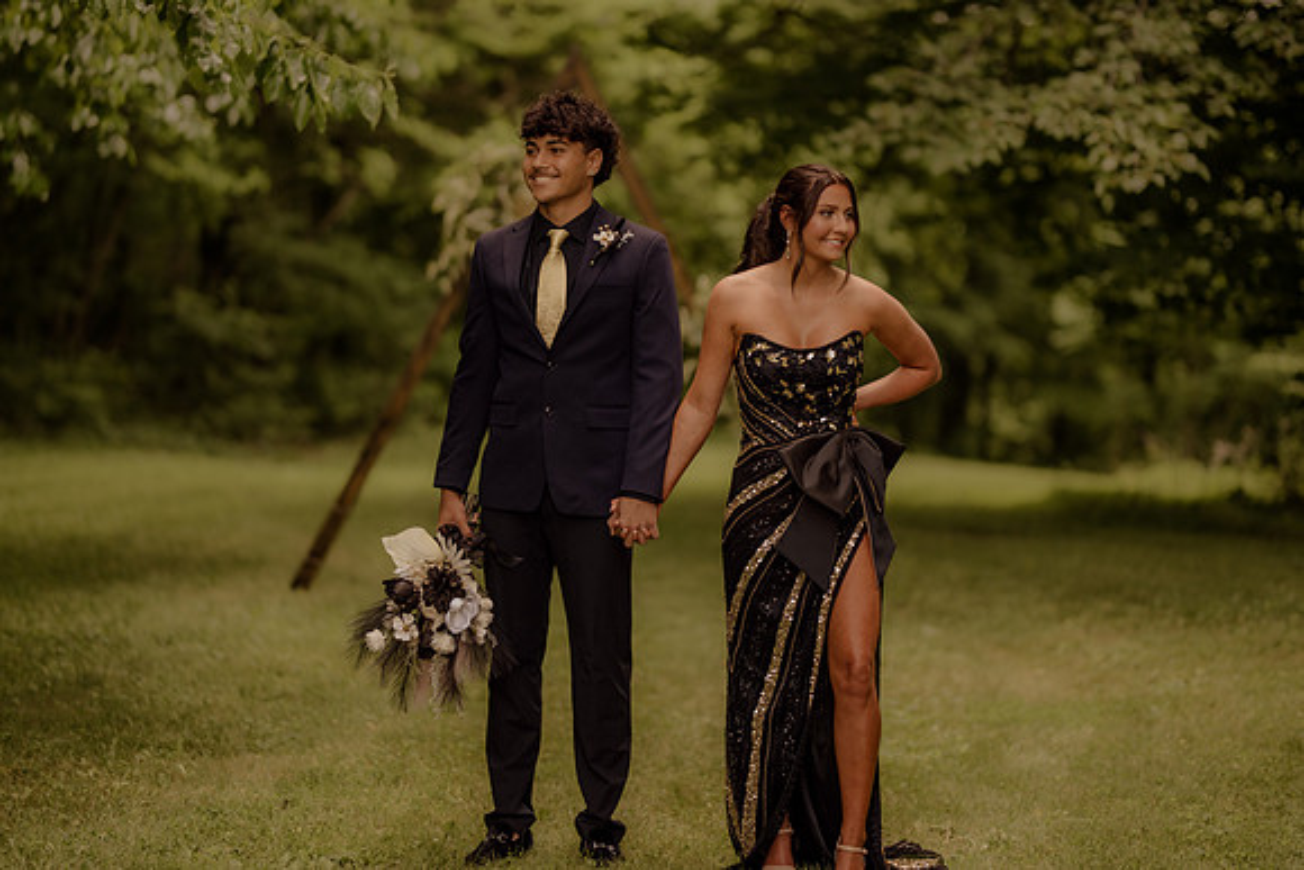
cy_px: 435
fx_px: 3079
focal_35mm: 85
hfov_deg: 23.9
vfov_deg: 16.1
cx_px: 652
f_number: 1.4
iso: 400
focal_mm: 85
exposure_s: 1/2000
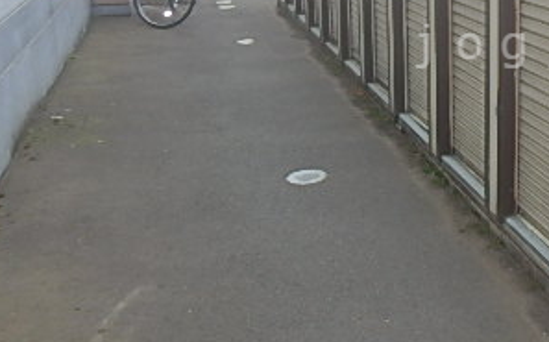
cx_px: 542
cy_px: 46
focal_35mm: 48
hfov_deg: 37.6
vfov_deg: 26.1
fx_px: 717
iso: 125
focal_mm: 3.7
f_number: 3.5
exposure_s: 1/160
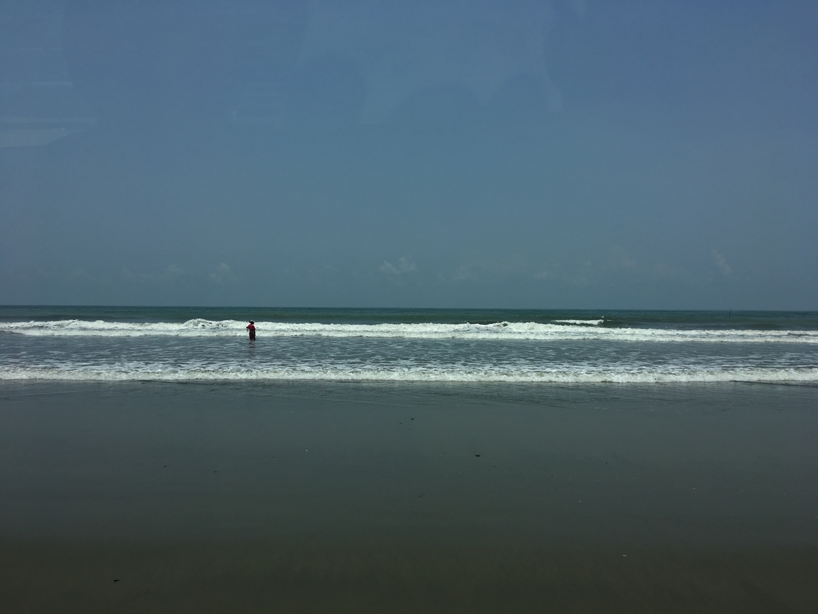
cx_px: 409
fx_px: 685
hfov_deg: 61.7
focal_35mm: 29
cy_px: 307
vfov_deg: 48.2
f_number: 2.2
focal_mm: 4.15
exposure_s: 1/693
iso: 25
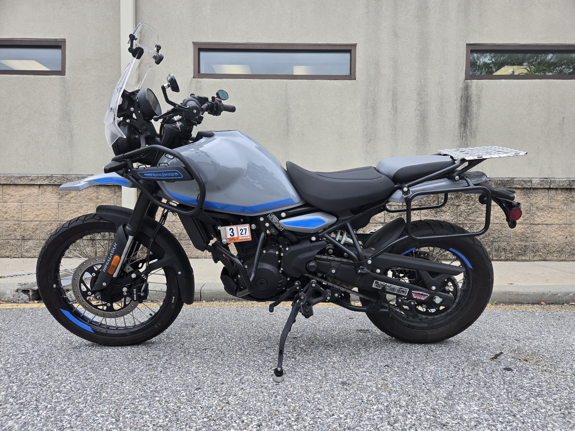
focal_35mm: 23
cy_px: 216
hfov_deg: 73.9
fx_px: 382
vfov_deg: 58.9
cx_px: 288
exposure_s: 1/362
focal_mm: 5.4
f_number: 1.8
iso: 25
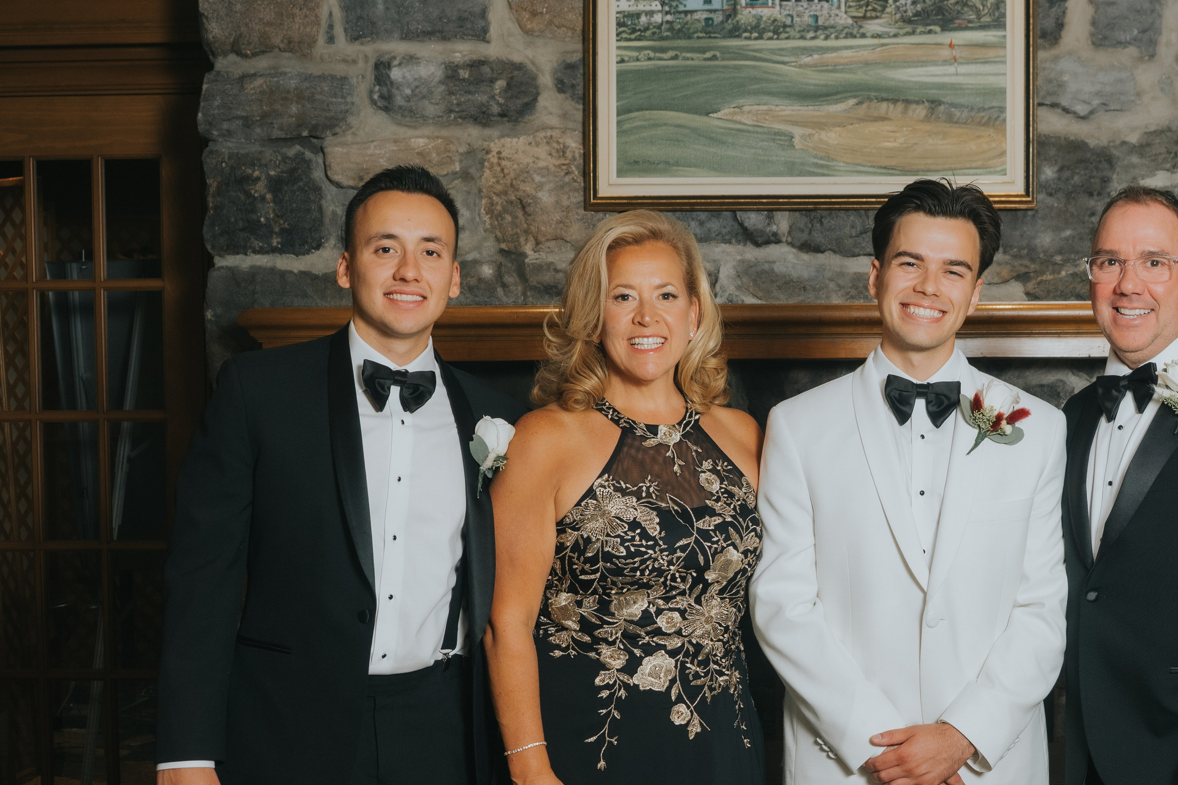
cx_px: 754
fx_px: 1996
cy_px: 508
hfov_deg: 32.7
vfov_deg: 22.2
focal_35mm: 61
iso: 400
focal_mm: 22
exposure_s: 1/200
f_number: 4
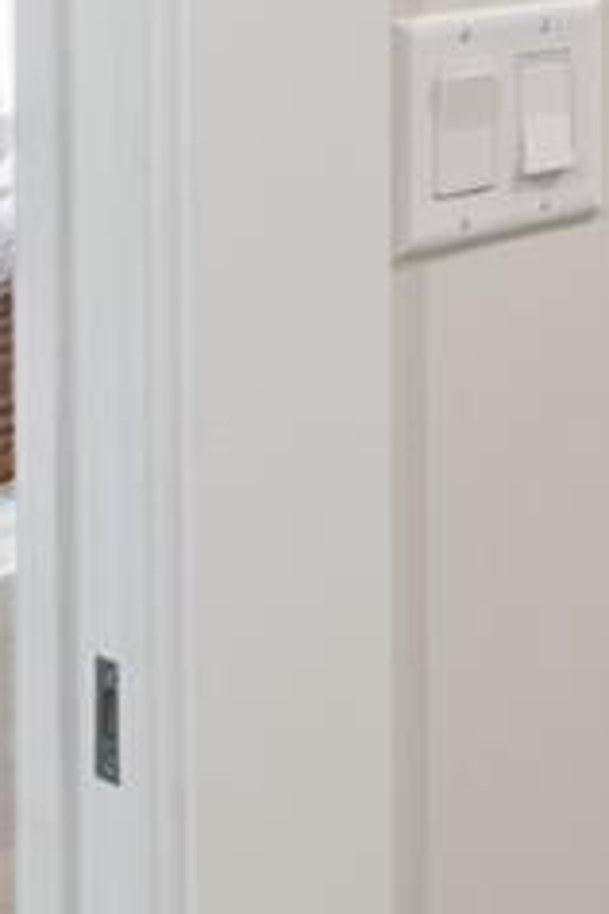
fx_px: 1805
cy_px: -183
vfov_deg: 25.5
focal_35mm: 71
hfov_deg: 13.9
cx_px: 1434
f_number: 11
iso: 200
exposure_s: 1/2
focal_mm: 11
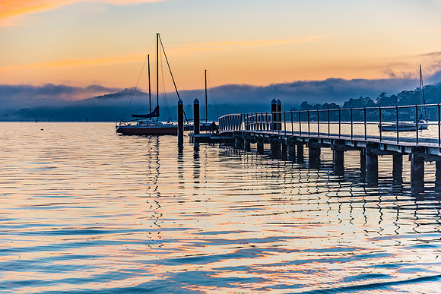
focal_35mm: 91
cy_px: 147
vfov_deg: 15.1
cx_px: 221
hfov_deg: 22.4
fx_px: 1111
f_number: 3.8
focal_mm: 60
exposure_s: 1/160
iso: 200
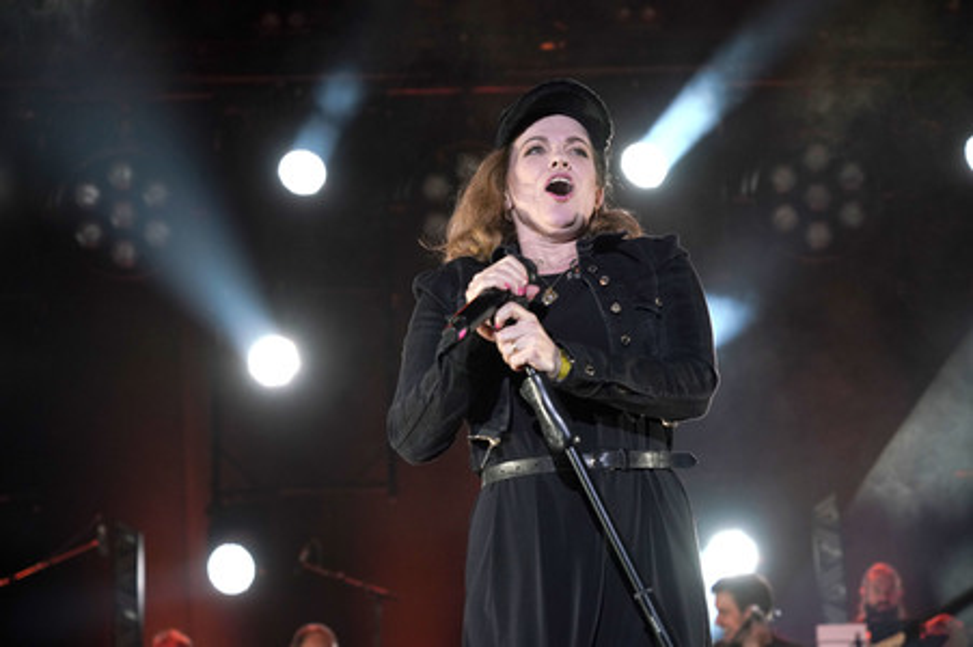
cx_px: 486
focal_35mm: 83
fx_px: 2242
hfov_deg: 24.5
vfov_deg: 16.4
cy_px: 324
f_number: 4.5
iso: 2000
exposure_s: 1/250
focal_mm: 83
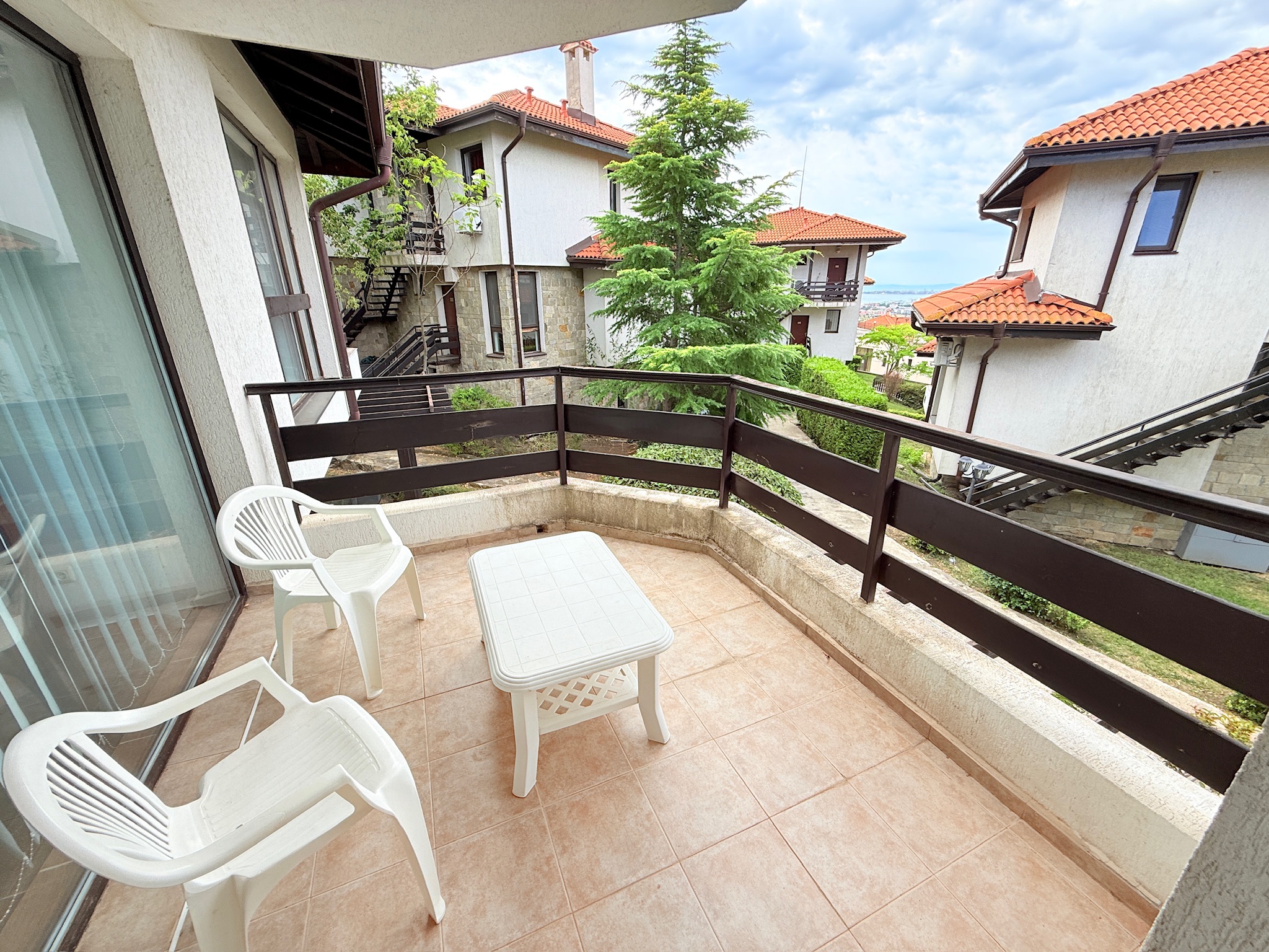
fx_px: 513
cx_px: 634
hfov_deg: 102.1
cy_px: 476
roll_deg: +0.0
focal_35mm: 14
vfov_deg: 85.7
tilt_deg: -19.1
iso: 50
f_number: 2.2
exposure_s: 1/285
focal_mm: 2.22
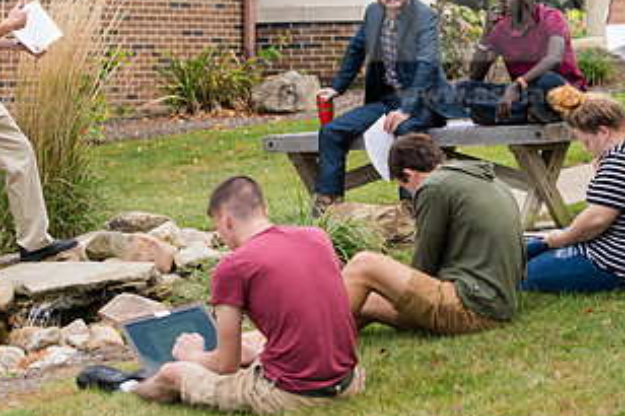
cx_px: 304
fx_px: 2811
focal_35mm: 162
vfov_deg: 8.5
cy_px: 137
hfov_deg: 12.7
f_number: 4.5
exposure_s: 1/400
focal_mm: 86
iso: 200
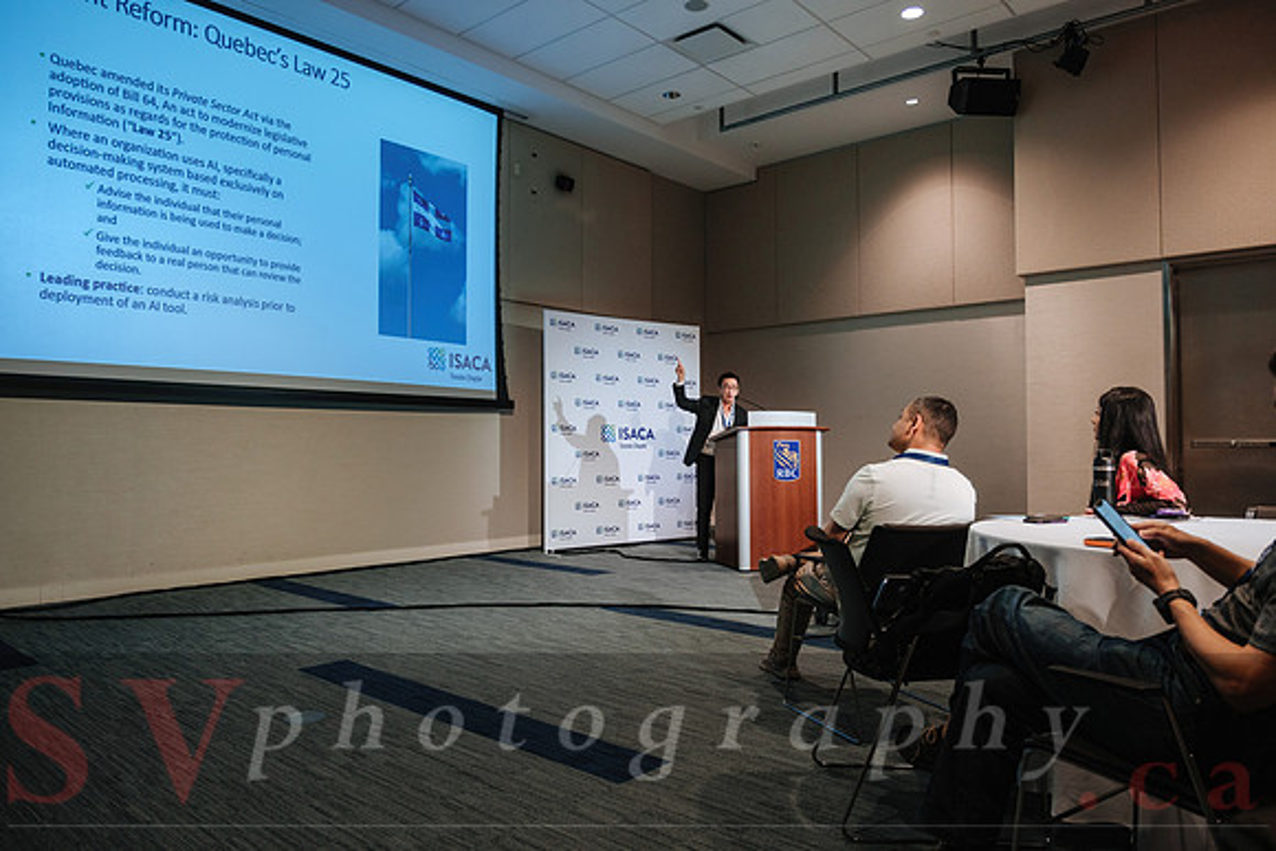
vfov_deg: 53.2
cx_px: 638
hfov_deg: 73.7
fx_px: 851
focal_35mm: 24
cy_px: 426
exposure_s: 1/60
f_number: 2.8
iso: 1000
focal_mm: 16
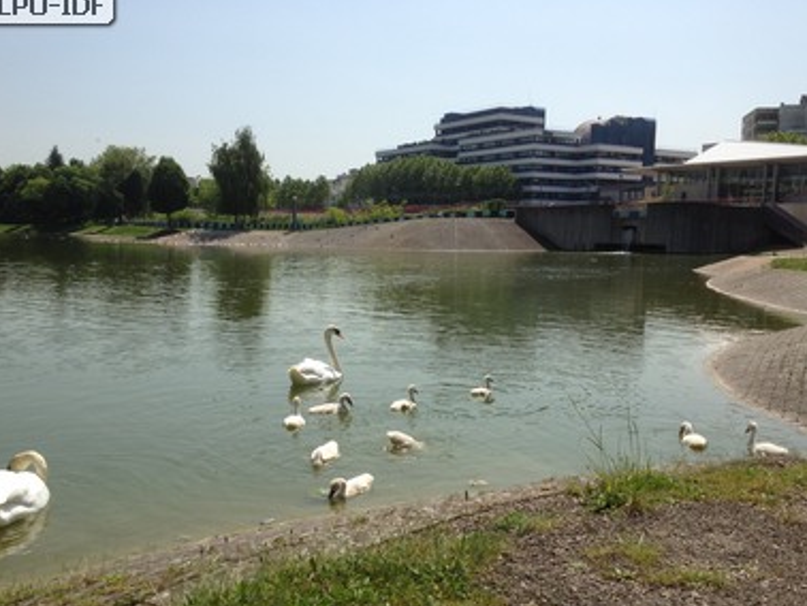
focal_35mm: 38
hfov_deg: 48.9
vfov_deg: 37.7
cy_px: 320
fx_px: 886
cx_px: 399
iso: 64
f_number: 2.4
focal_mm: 4.28
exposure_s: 1/2404
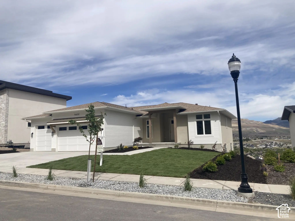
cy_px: 110
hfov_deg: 63.4
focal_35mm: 28
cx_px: 148
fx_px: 239
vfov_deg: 49.7
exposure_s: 1/4000
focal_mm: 3.99
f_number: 1.8
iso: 25
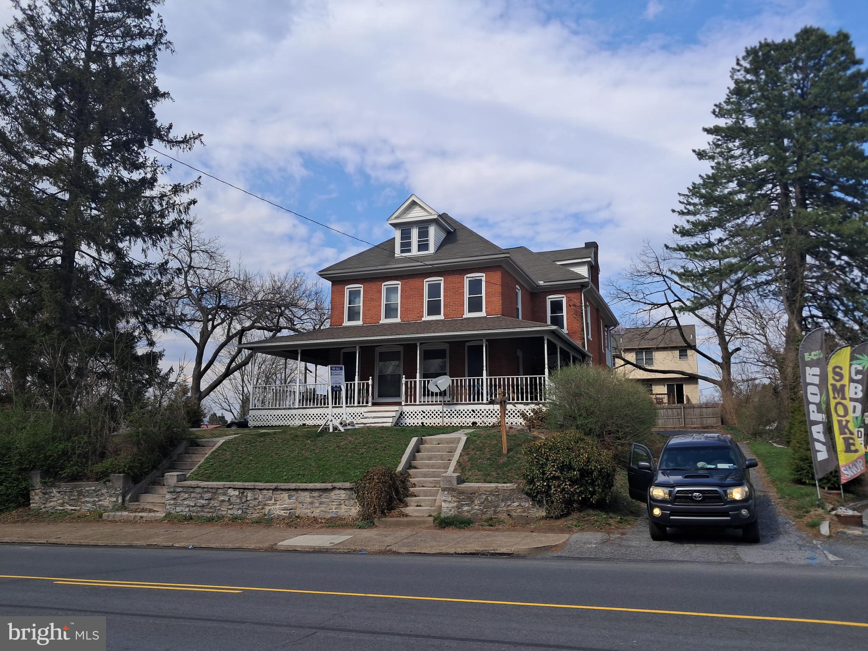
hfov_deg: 65.3
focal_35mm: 27
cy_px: 326
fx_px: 677
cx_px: 434
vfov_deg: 51.4
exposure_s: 1/676
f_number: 1.8
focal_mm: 4
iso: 50
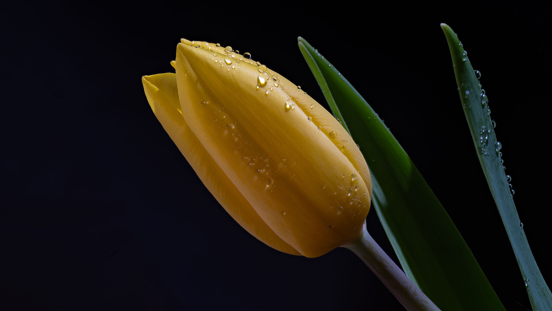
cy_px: 156
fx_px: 1625
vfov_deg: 10.9
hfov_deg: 19.3
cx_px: 274
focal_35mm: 111
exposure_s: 1/3
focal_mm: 105
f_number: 14
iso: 100
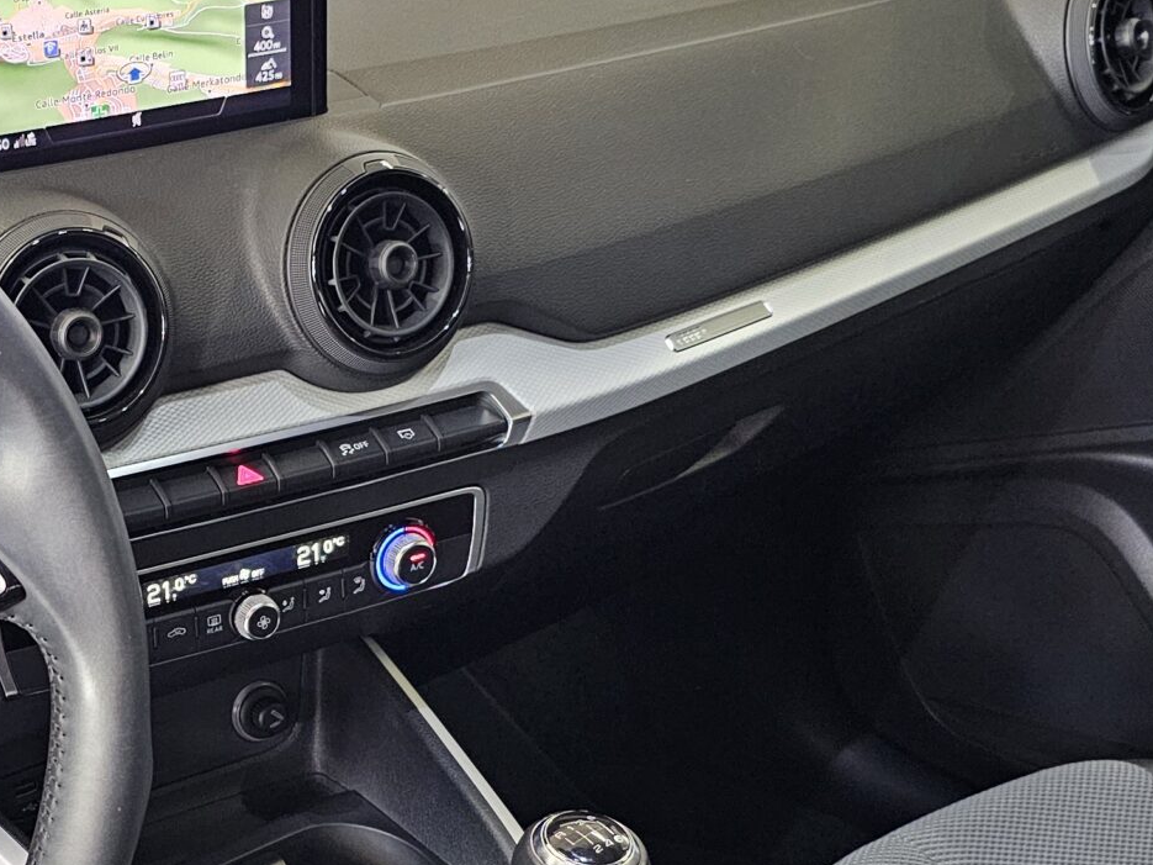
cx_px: 122
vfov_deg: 23.0
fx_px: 2098
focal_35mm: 63
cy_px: 663
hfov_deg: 29.5
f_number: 1.7
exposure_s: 1/40.8
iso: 640
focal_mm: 6.3
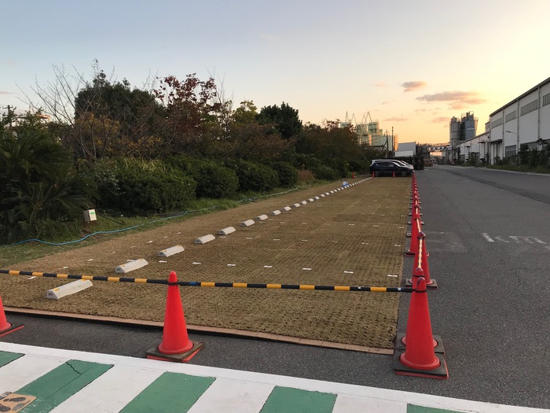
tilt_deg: -2.4
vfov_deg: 49.7
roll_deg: +2.4
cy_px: 206
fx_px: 445
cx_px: 275
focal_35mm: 28
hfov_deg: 63.4
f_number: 1.8
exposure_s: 1/317
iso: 20
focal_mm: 3.99
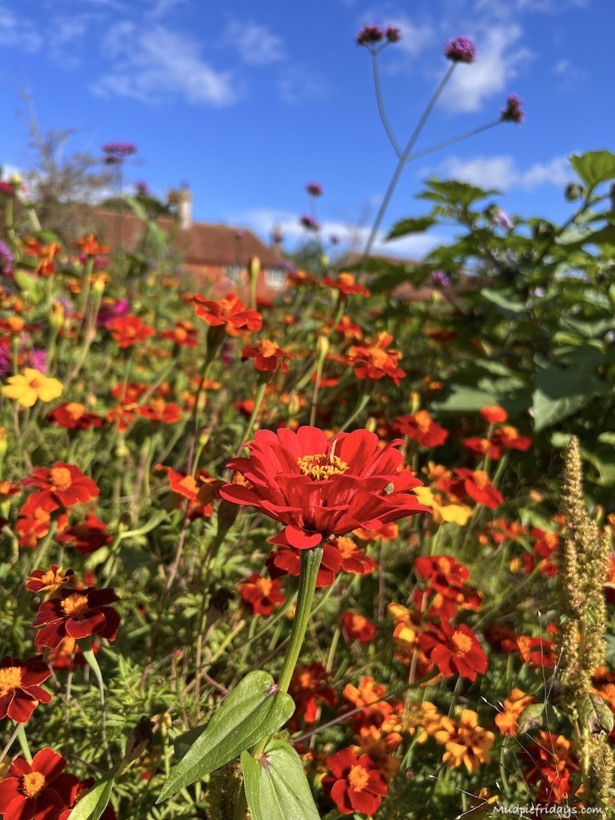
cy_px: 410
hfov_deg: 53.1
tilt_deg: -5.3
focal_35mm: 26
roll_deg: -2.3
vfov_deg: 67.3
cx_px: 308
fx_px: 616
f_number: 1.5
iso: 50
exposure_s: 1/1645
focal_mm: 5.7
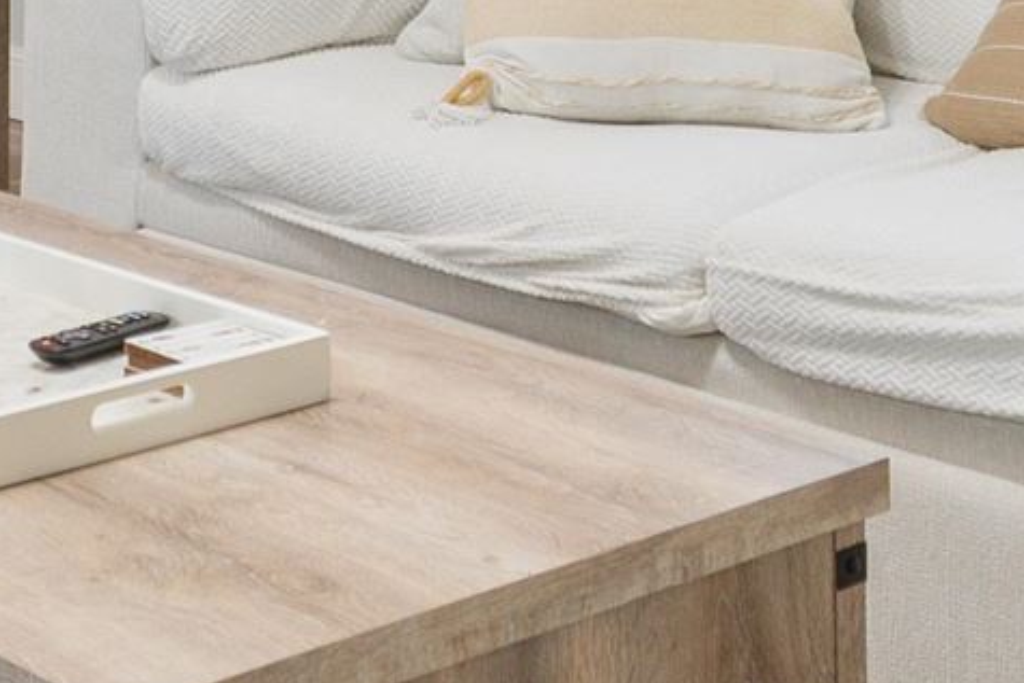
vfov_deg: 12.9
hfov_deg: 20.7
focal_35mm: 97
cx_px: 149
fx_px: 2760
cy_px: -534
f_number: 4.5
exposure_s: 1
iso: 100
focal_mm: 10
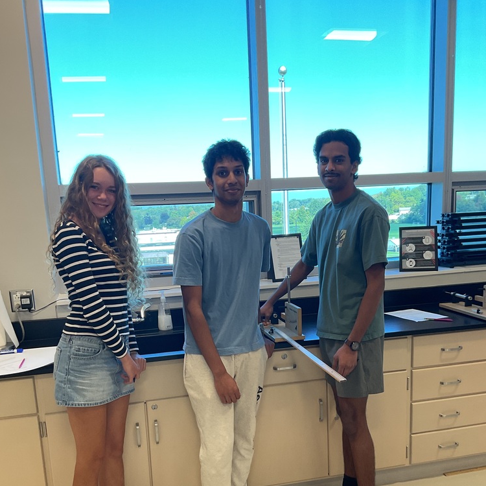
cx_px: 240
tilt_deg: -12.5
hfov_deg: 47.2
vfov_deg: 46.5
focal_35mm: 35
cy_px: 320
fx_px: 556
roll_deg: +3.2
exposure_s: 1/120
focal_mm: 3
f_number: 1.8
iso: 40
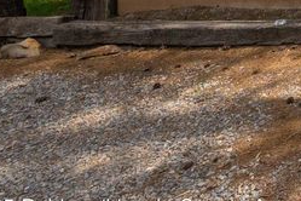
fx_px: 451
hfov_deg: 22.7
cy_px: -145
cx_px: 530
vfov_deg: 19.6
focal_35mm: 54
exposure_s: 1/1250
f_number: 8
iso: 400
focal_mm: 14
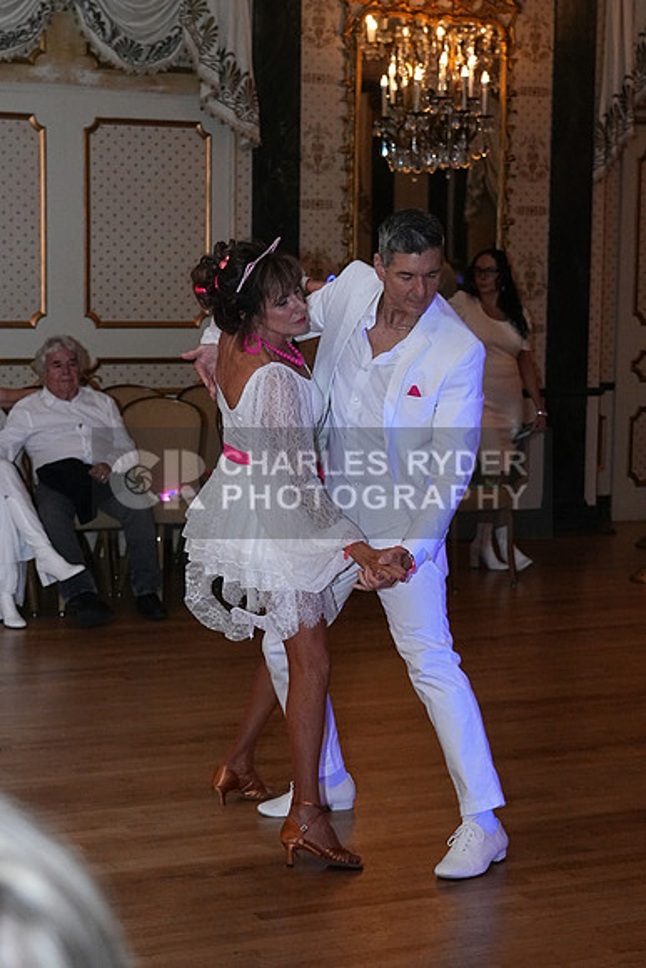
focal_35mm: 69
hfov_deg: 19.7
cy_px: 484
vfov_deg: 29.2
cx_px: 323
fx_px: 1856
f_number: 4
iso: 5000
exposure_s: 1/200
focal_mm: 46
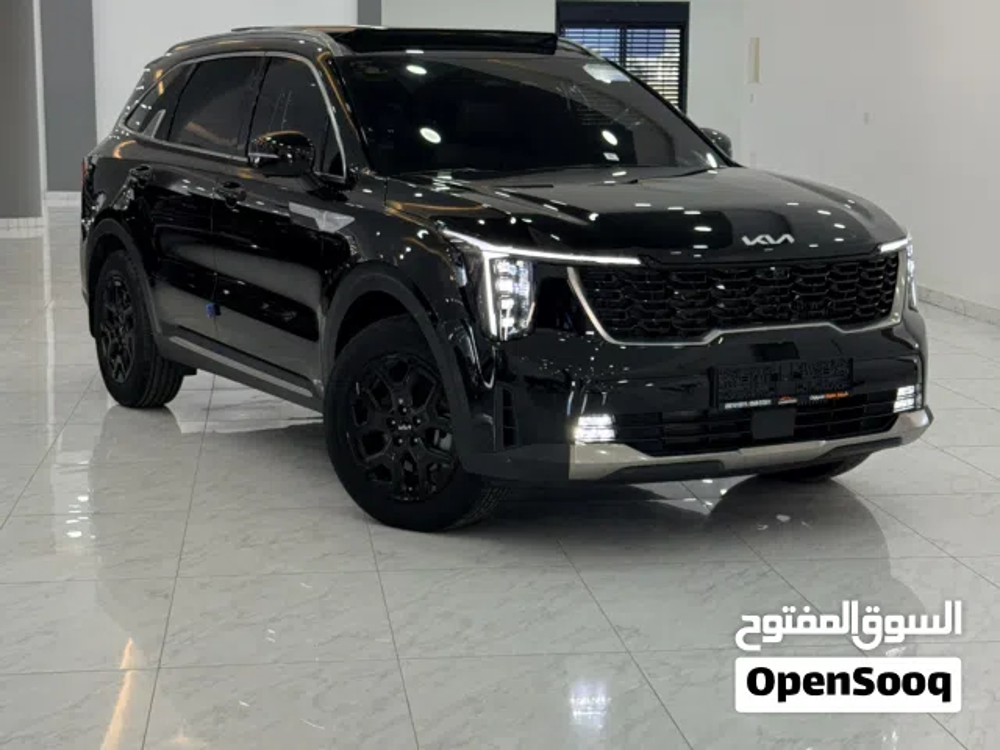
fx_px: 1387
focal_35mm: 48
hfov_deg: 39.7
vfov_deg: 30.3
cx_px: 500
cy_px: 375
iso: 64
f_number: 1.78
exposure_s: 1/100
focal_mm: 6.76
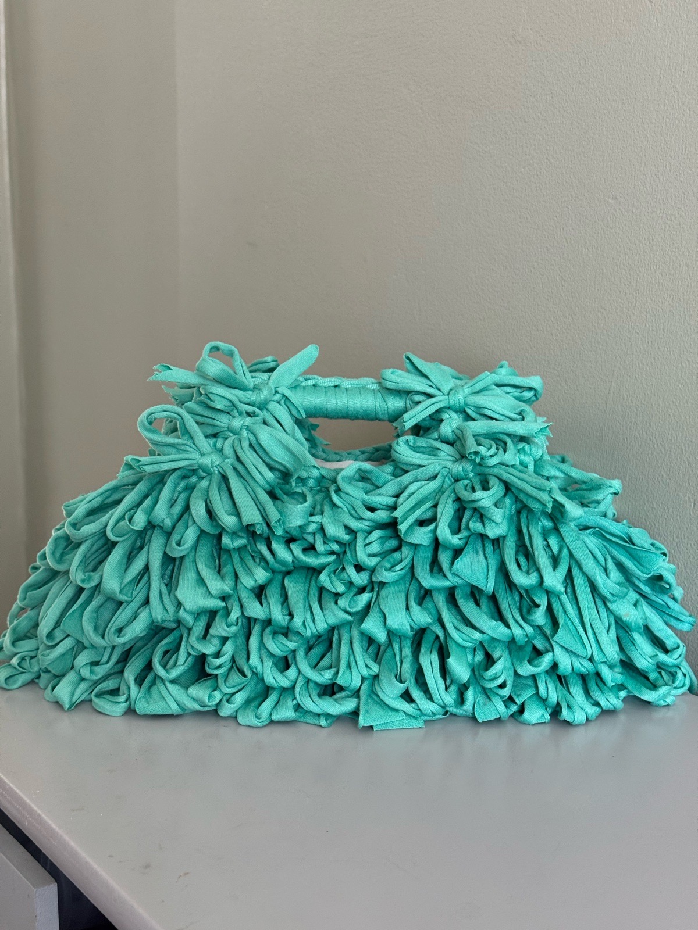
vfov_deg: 39.7
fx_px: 1291
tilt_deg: -11.5
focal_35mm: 48
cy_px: 465
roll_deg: -0.8
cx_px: 349
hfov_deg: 30.3
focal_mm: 6.76
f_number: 1.78
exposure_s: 1/60
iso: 200
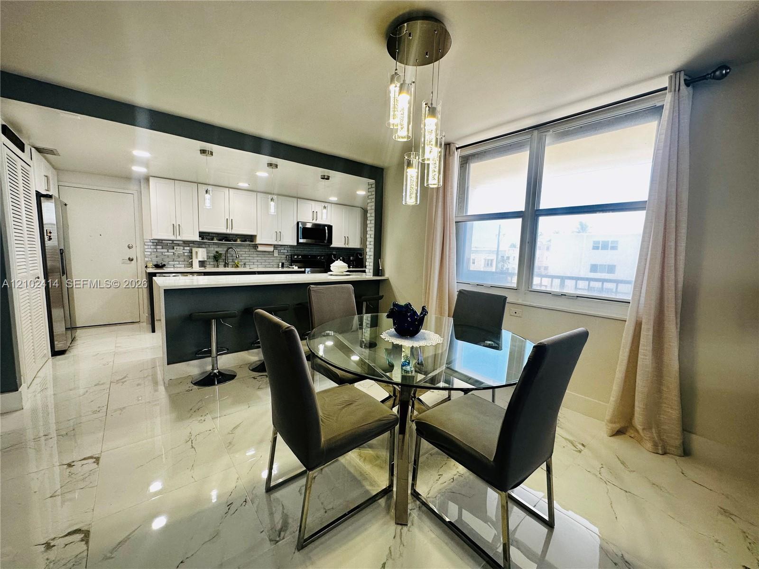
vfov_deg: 85.7
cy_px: 284
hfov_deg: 102.1
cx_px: 380
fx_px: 307
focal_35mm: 14
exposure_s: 1/120
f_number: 2.2
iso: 125
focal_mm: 2.22
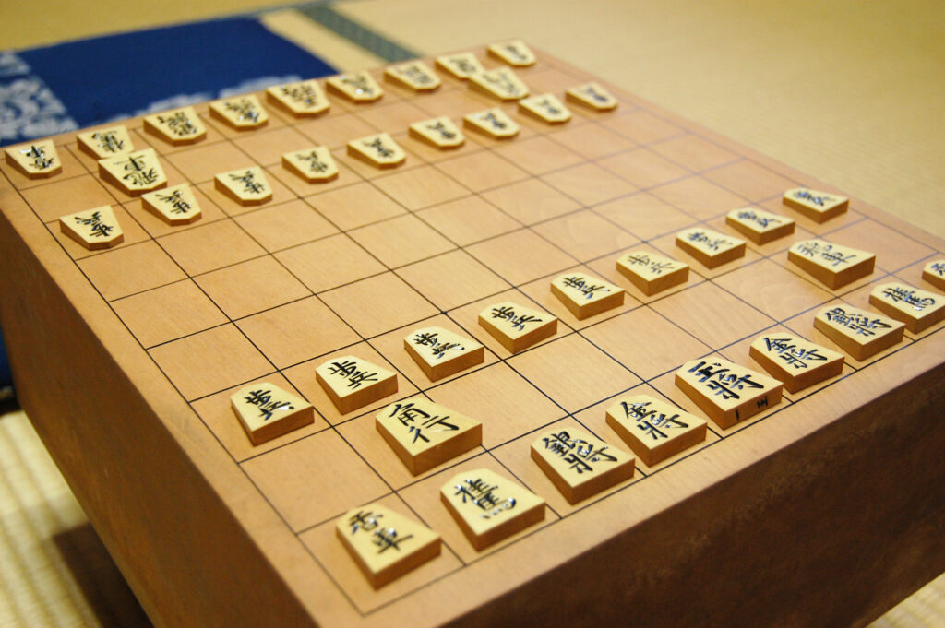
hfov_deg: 43.6
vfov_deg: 29.8
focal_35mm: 45
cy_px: 314
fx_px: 1180
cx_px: 472
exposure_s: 1/30
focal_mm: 30
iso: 560
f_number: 4.2
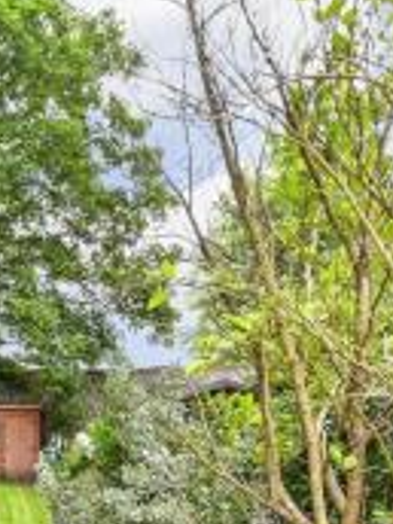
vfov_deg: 43.3
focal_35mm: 40
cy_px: 458
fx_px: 606
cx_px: -15
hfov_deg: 32.5
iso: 320
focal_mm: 10
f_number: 8
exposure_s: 1/50
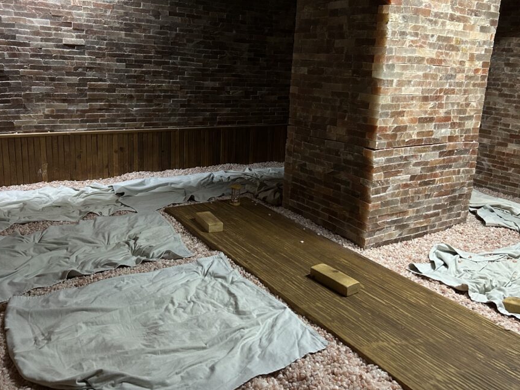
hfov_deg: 58.4
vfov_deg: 45.2
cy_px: 161
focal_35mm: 31
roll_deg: -3.1
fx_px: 466
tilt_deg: -12.8
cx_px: 265
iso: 500
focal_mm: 5.7
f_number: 1.5
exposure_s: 1/30
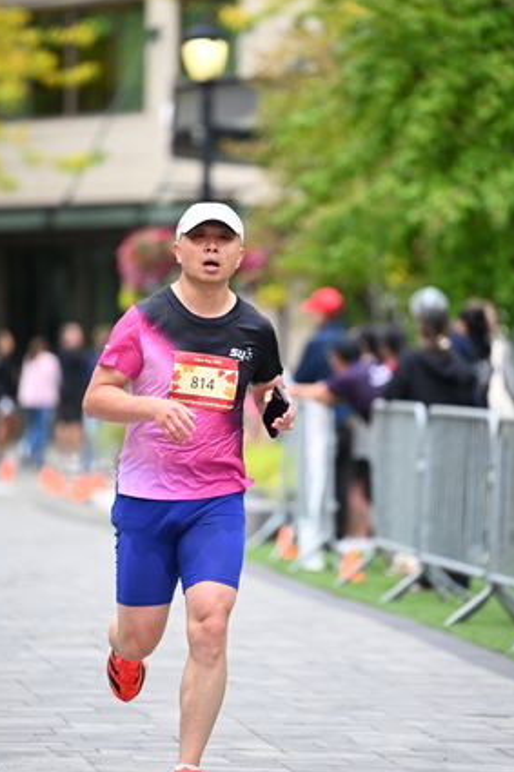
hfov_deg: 5.3
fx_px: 5551
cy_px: 347
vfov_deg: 8.0
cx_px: 253
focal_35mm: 259
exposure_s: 1/2000
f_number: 2.8
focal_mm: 200
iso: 1000
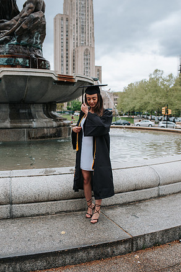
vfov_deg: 53.1
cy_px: 138
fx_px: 271
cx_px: 92
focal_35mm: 36
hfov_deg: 36.9
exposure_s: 1/800
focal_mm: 35
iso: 110
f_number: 3.5
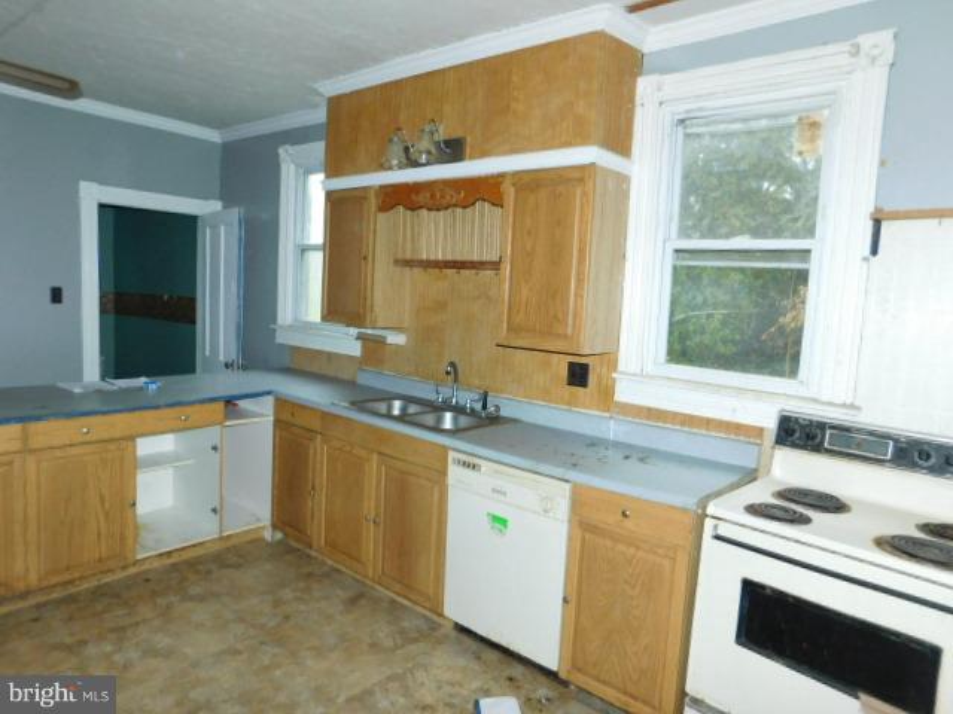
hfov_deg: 73.9
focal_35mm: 23
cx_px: 476
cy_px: 357
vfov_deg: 58.9
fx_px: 633
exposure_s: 1/30
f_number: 3
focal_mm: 4
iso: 200
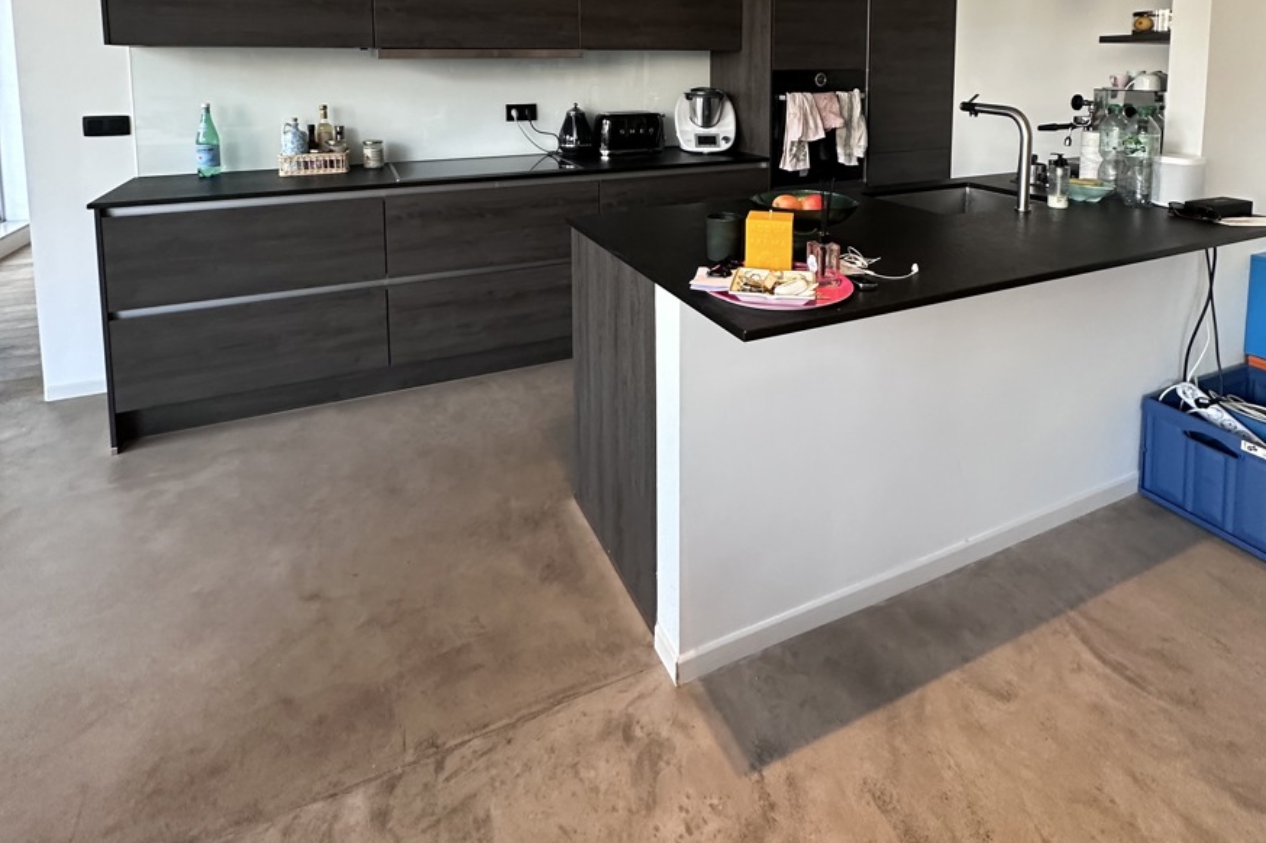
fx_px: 703
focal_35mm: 20
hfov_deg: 84.0
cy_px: 129
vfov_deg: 55.8
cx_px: 650
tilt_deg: -3.5
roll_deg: +0.0
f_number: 2.2
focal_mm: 2.22
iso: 320
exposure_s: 1/83
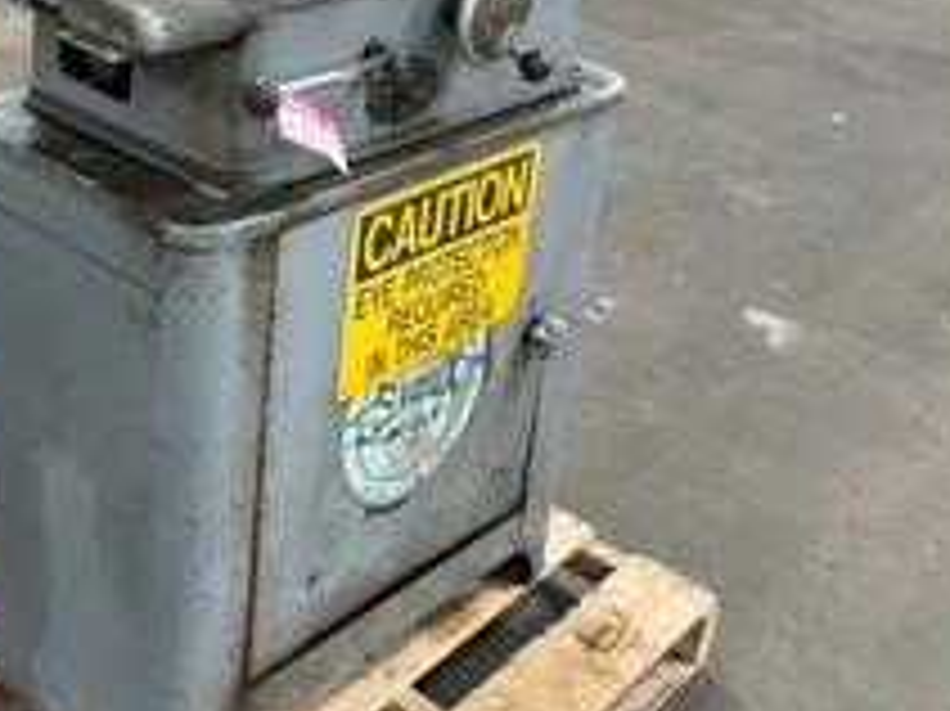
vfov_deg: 26.3
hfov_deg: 34.3
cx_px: 257
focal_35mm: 55
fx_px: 1509
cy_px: 207
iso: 320
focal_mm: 3
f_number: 1.8
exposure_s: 1/40
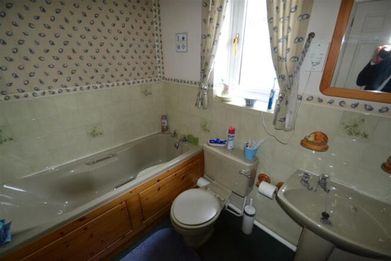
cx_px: 196
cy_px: 130
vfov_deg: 77.4
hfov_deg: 100.4
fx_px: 163
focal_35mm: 15
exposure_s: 1/60
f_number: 3.5
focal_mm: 10
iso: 1250
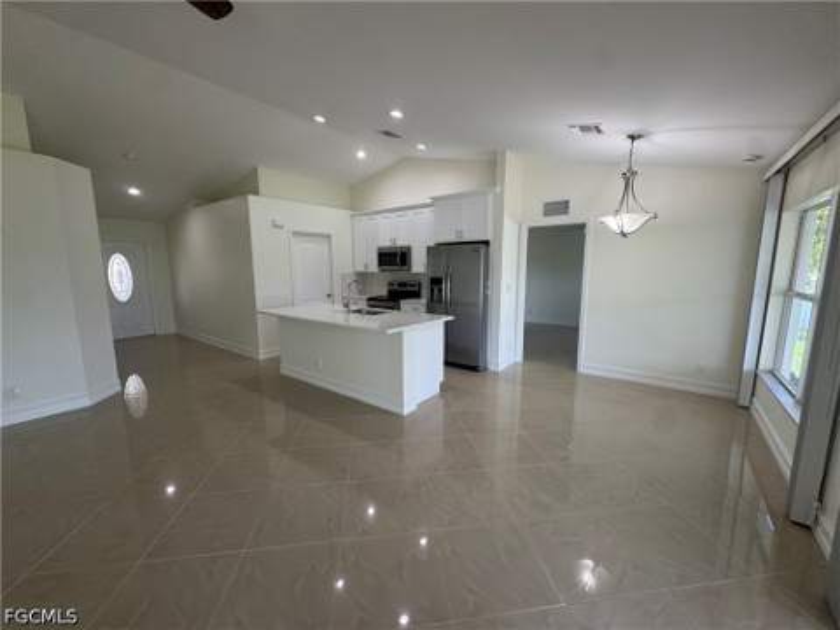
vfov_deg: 85.7
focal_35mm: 14
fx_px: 340
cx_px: 420
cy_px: 315
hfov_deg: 102.1
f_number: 2.2
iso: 125
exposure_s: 1/120
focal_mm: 2.22
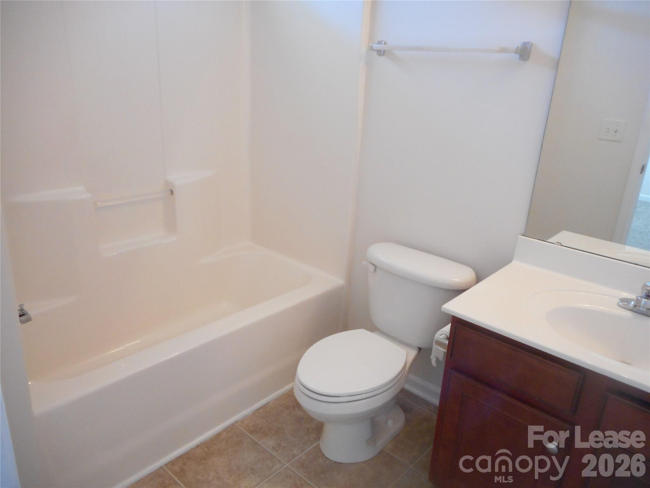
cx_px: 325
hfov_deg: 69.4
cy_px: 244
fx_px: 469
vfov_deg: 54.9
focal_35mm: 25
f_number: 3.7
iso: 320
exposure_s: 1/30
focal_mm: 4.5
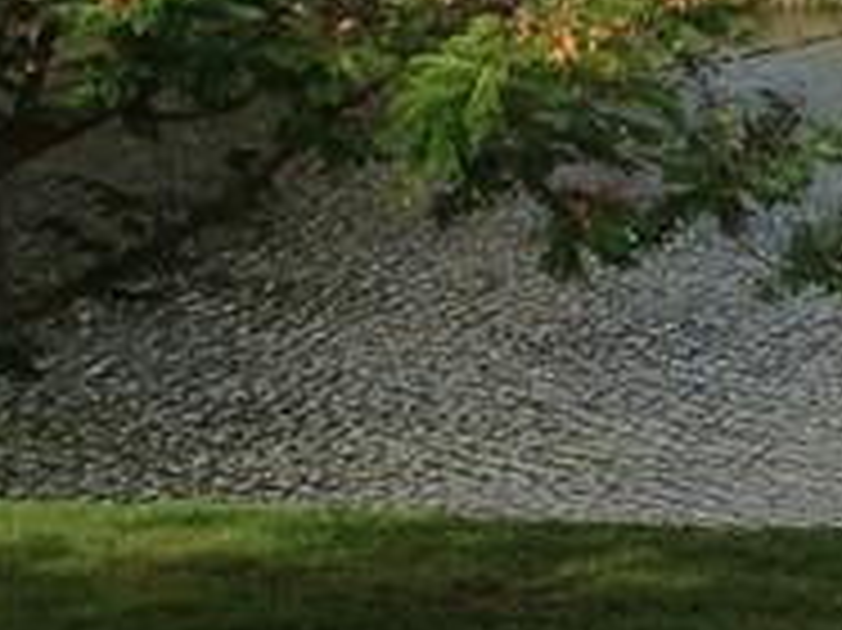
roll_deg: +0.8
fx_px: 4400
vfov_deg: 8.2
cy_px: 36
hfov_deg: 10.4
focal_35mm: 181
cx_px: 1454
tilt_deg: -8.5
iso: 50
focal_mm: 4.12
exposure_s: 1/1323
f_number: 2.4
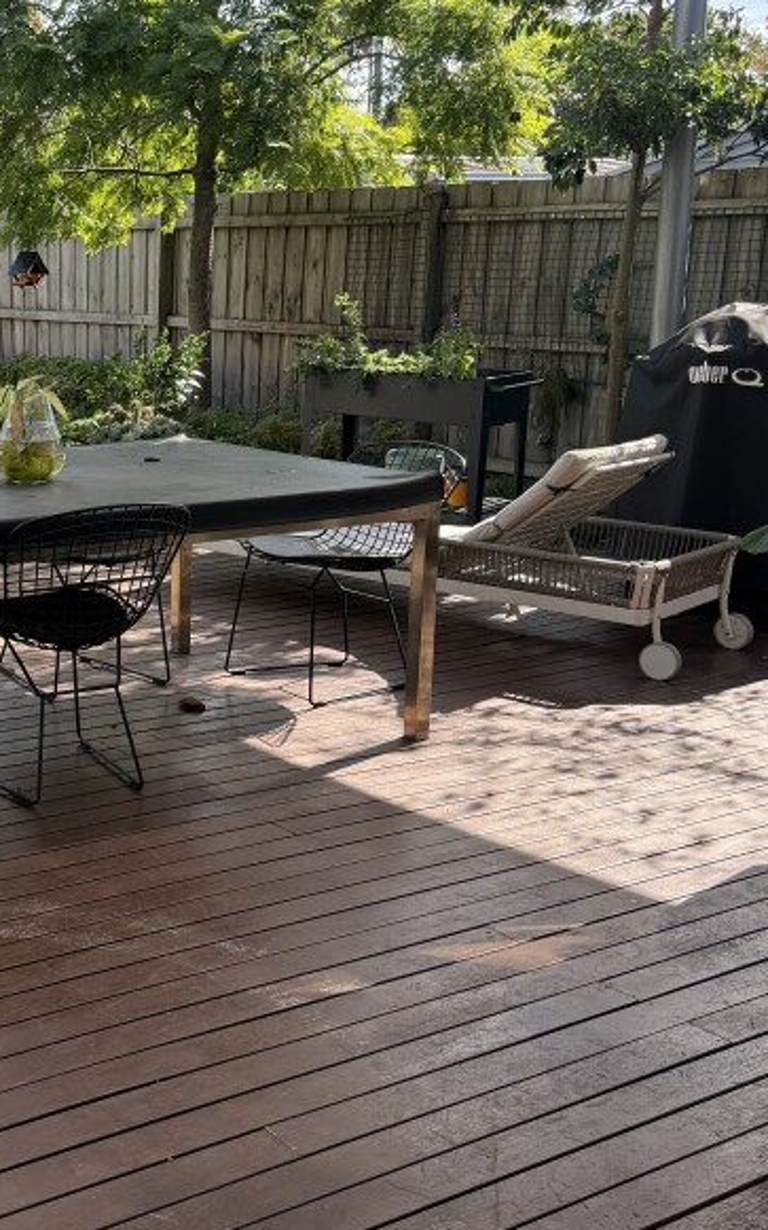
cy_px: 597
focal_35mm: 35
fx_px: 1172
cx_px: -57
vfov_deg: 55.3
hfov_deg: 32.3
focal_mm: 6.76
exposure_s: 1/1122
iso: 100
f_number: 1.78
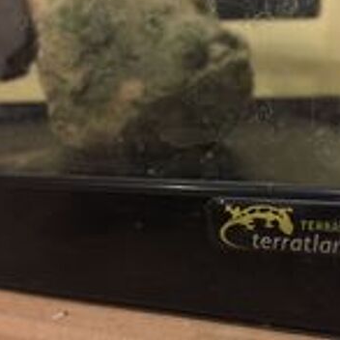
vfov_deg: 47.2
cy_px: 167
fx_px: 389
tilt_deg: -16.0
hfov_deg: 46.4
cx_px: 228
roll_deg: +2.2
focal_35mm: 35
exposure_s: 1/17
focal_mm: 4.15
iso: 500
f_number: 2.2
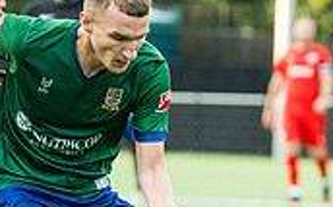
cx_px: 232
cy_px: 195
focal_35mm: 684
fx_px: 6199
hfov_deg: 3.1
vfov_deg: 1.9
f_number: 2.8
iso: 800
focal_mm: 110
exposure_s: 1/640
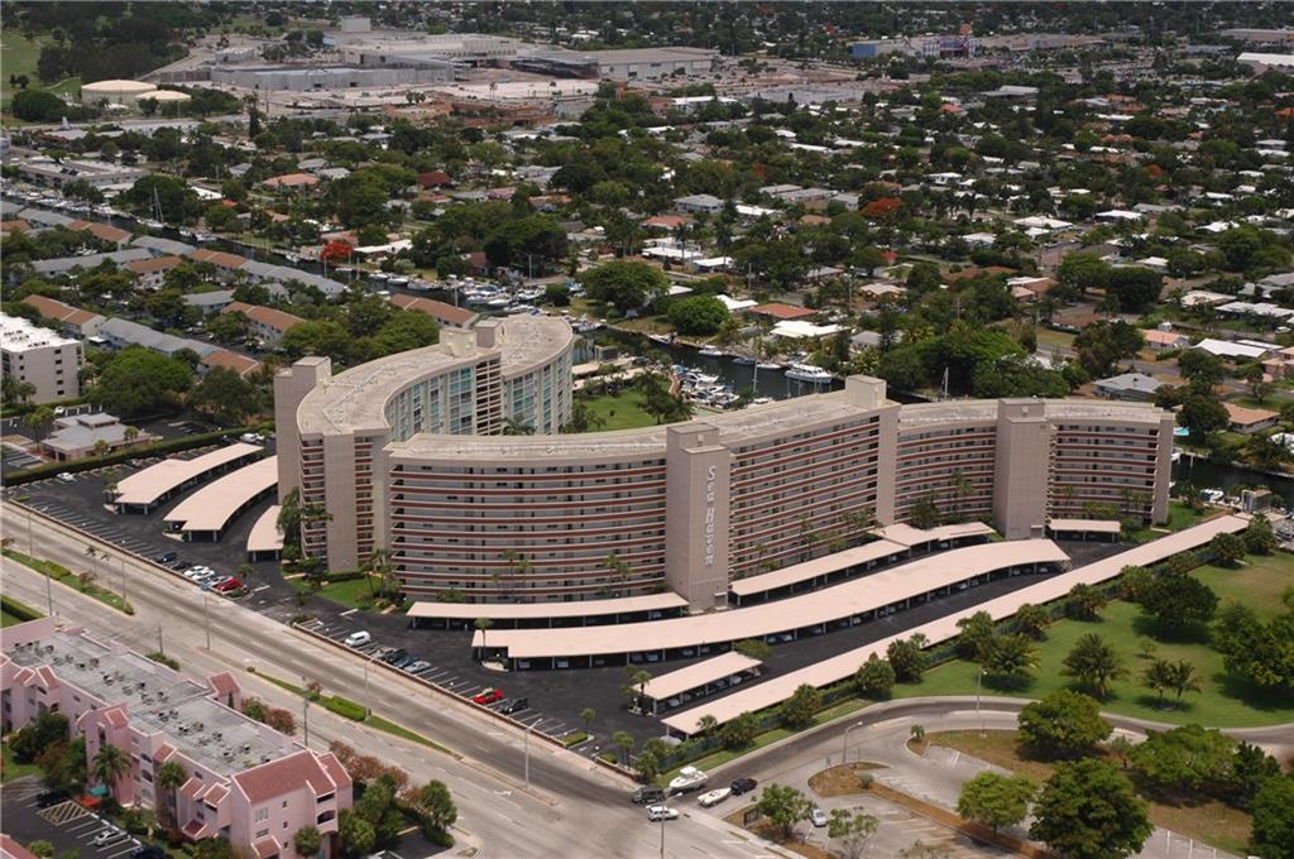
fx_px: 2046
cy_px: 430
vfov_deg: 23.7
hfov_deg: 35.1
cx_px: 647
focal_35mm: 57
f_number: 6.3
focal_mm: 38
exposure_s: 1/160
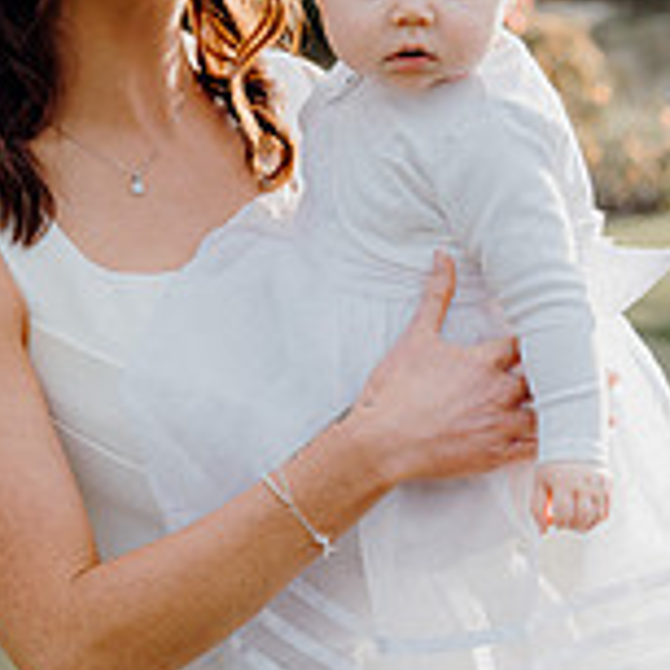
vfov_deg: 15.8
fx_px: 2409
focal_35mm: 110
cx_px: 355
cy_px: 442
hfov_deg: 15.8
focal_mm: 44
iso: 125
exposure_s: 1/250
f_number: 3.5
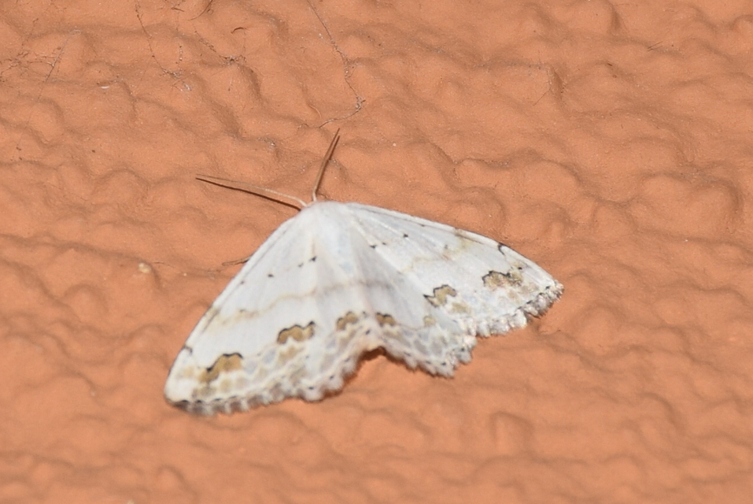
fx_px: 4396
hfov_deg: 9.8
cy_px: 252
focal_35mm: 210
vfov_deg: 6.6
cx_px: 376
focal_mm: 140
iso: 100
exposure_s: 1/60
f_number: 8
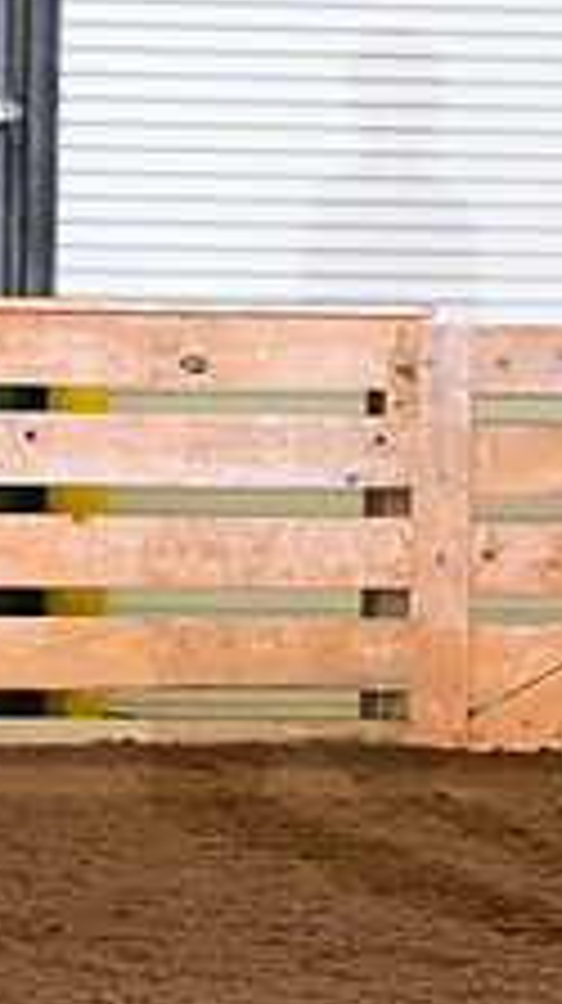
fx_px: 14503
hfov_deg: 2.2
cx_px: 1160
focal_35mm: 546
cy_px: 295
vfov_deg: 4.0
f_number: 6.3
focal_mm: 200
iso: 2500
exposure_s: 1/200
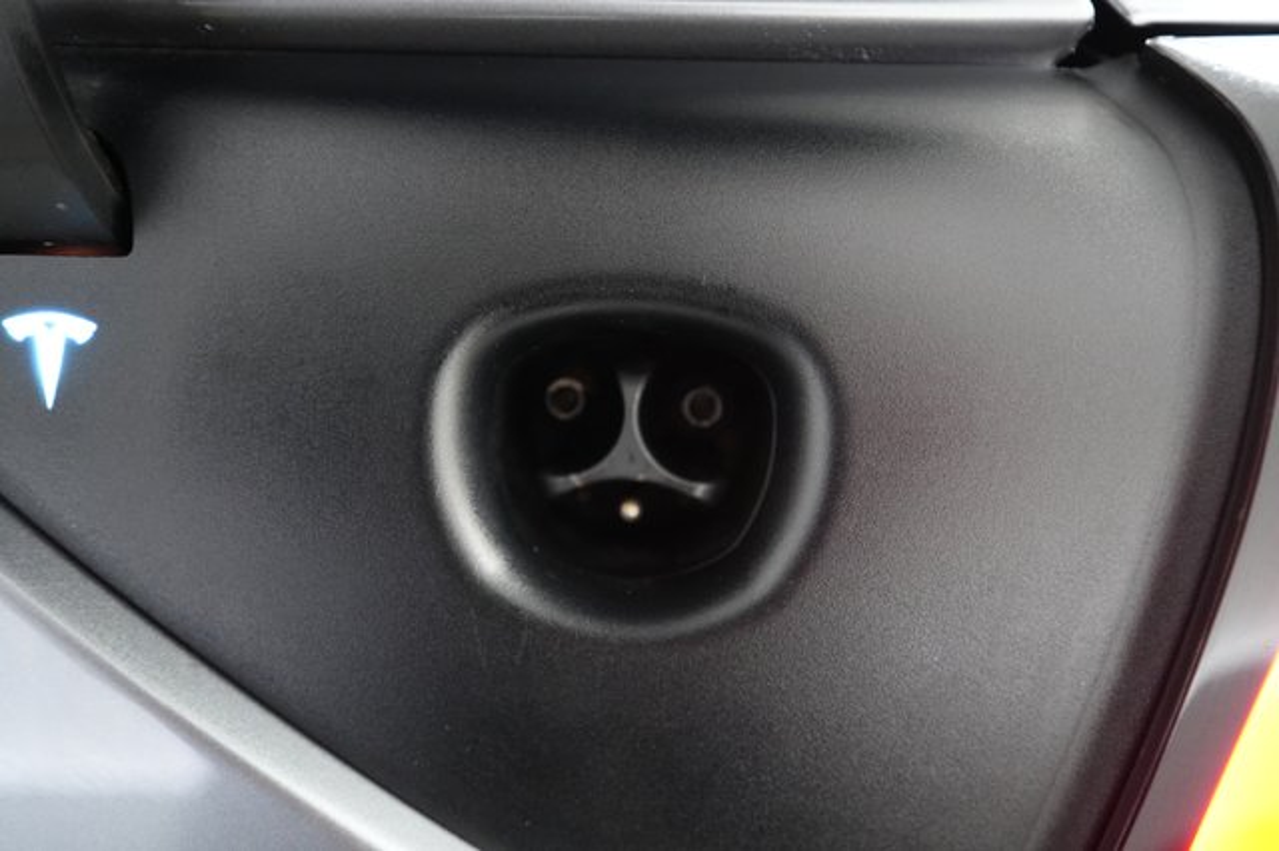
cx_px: 640
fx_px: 994
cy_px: 426
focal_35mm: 28
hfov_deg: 65.5
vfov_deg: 46.4
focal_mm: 28
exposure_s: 1/60
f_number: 2.8
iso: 5000
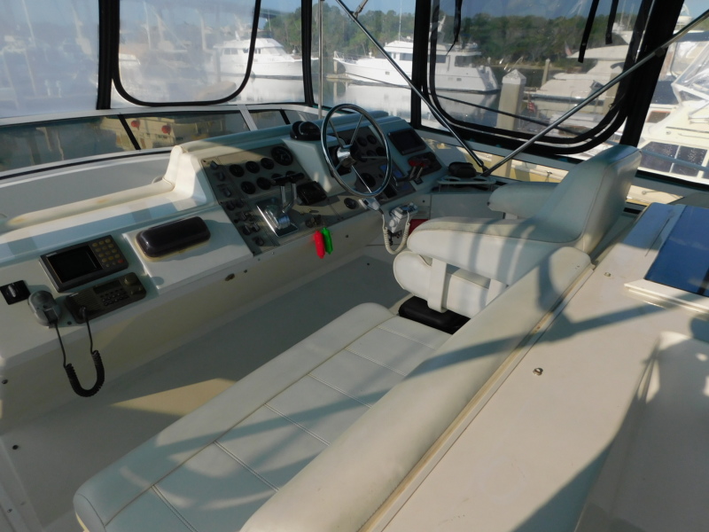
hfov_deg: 73.9
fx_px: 471
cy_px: 266
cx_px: 354
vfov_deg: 58.9
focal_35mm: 23
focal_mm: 4
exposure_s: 1/500
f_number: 6
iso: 125
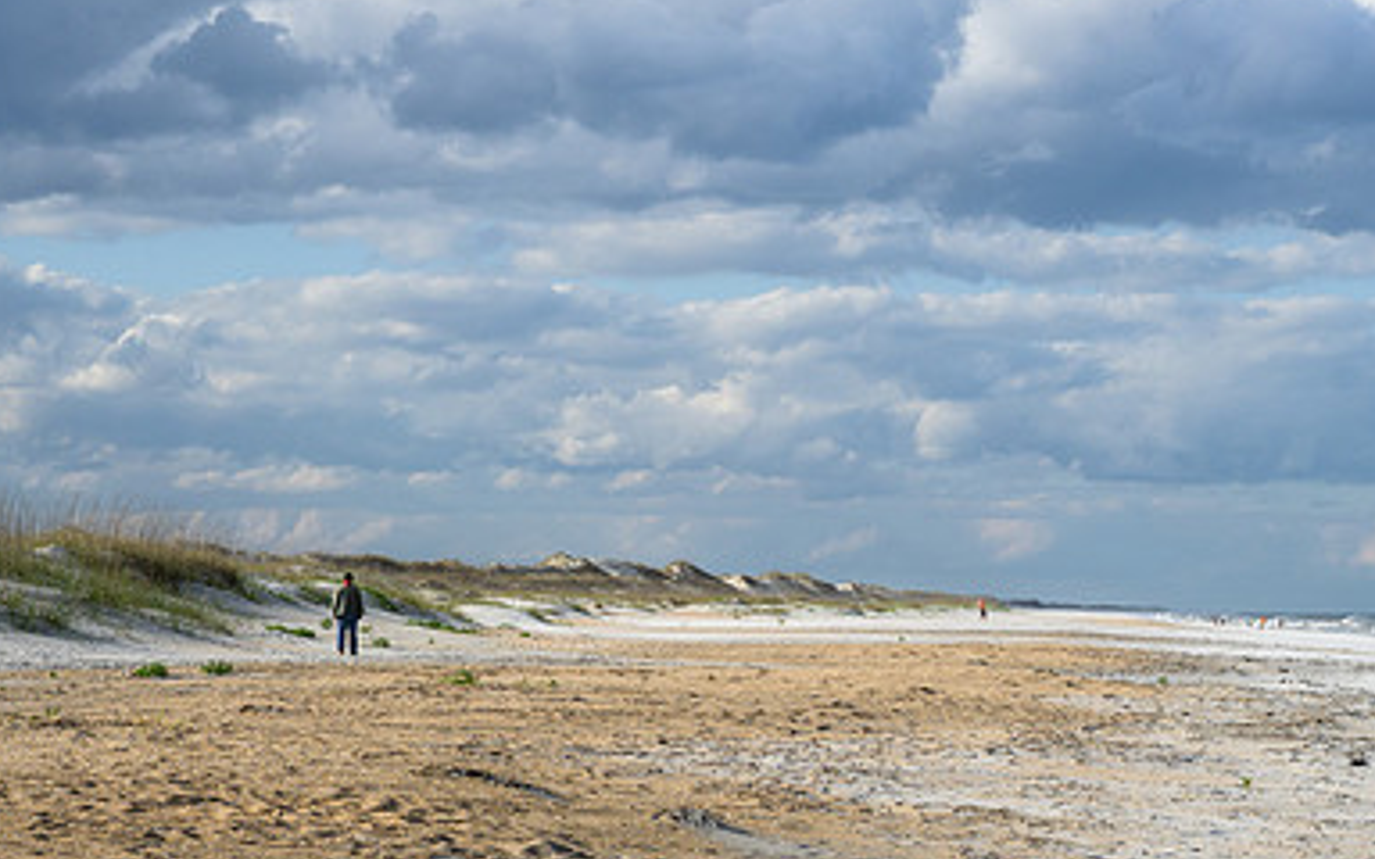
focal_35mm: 100
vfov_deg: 13.1
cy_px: 498
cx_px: 931
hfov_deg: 20.7
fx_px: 3747
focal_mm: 65
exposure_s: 1/500
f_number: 14
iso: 320
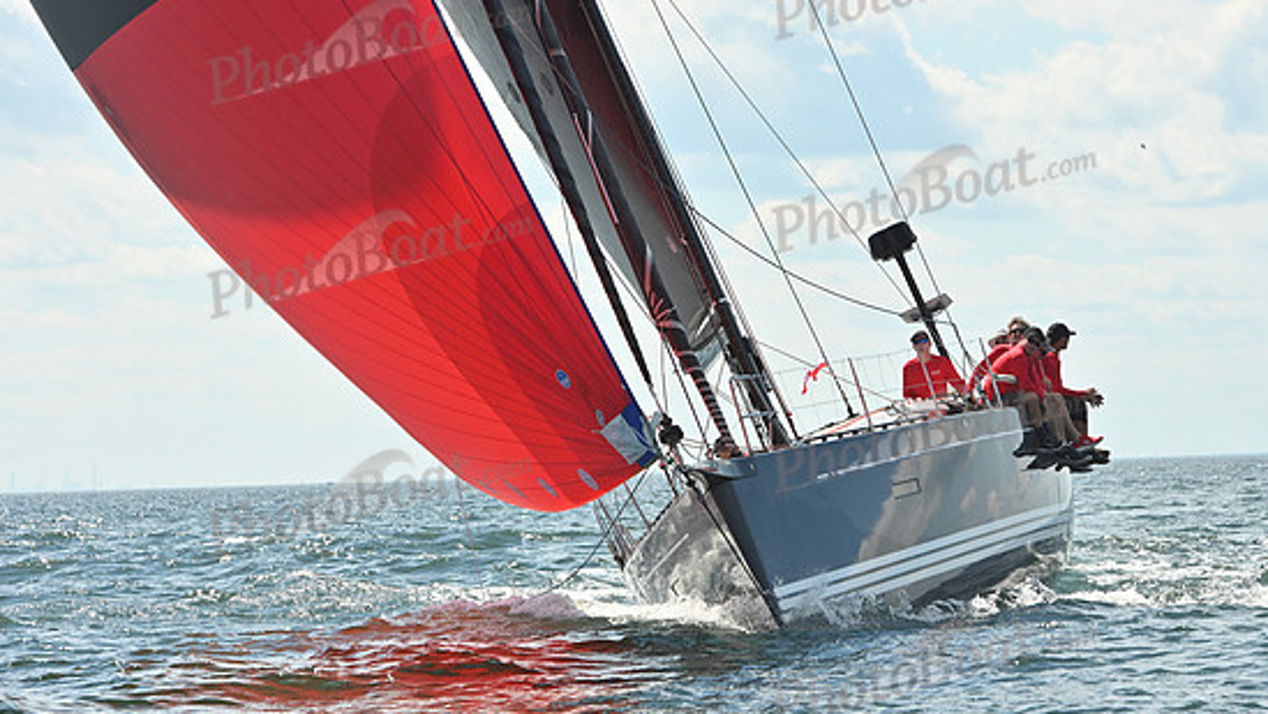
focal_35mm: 166
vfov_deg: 7.3
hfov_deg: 13.0
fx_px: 5582
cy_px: 345
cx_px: 654
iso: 250
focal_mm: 150
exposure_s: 1/1000
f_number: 10
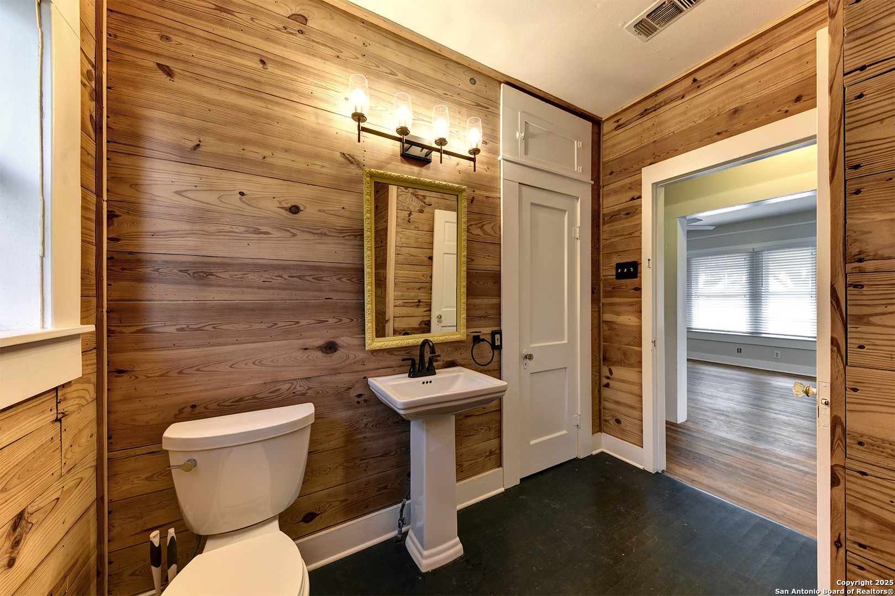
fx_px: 298
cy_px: 298
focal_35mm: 12
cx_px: 448
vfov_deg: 90.0
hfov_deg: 112.6
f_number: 8
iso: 400
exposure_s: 1/8
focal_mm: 12
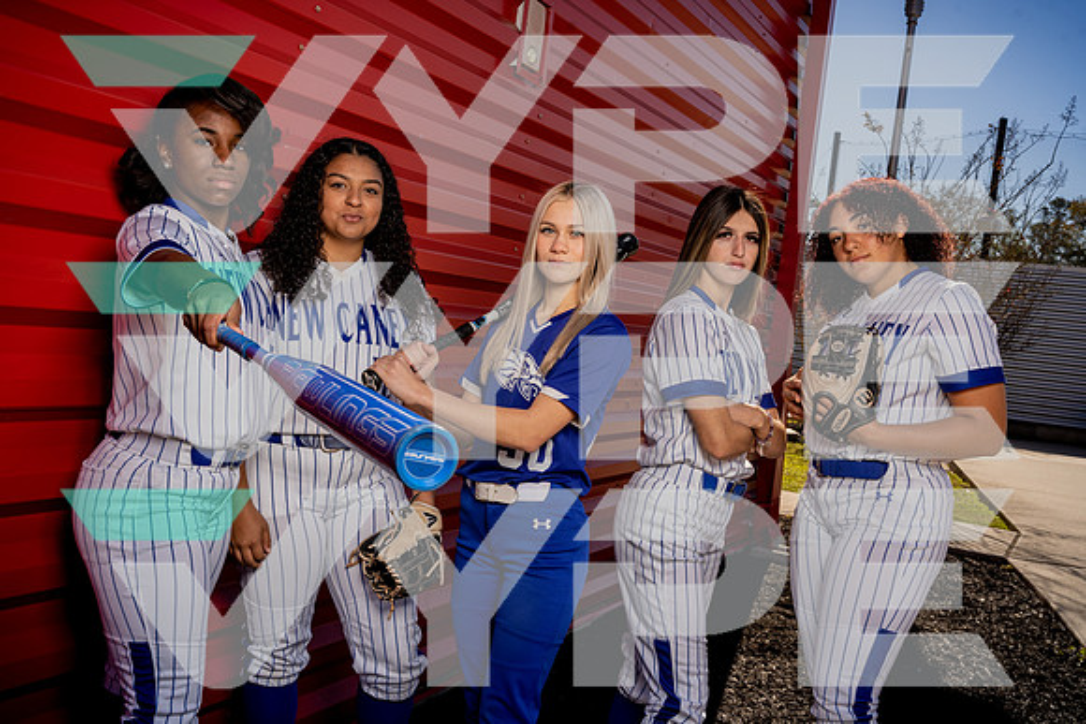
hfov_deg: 51.9
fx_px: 1116
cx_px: 543
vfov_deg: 36.0
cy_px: 362
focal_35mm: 37
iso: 125
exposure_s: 1/250
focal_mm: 37
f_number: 10
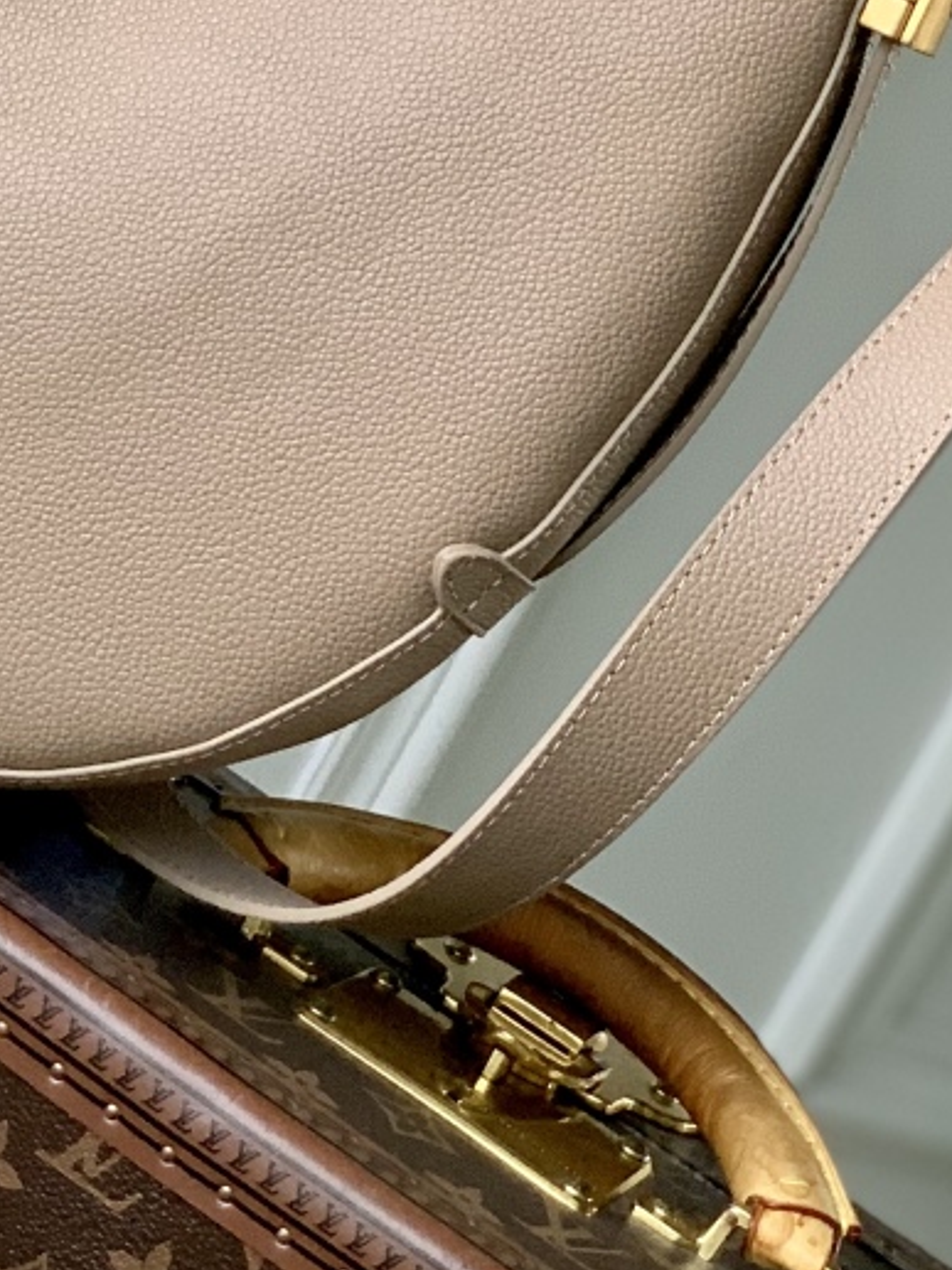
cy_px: -327
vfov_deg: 13.2
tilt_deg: -6.8
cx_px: -30
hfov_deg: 10.1
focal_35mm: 145
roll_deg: -28.3
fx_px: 5317
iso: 125
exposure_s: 1/94
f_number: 2.4
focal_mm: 6
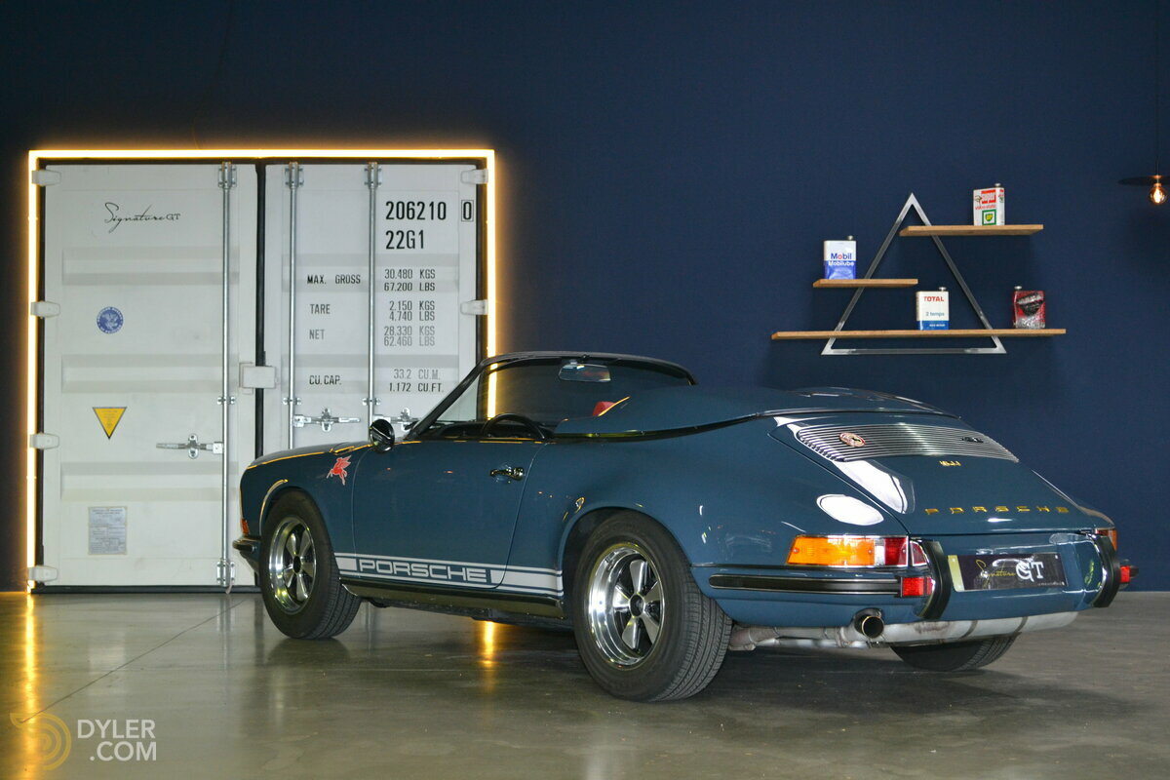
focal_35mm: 60
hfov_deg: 33.4
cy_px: 390
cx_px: 585
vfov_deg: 22.6
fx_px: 1950
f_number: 5.3
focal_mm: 40
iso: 1250
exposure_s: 1/60
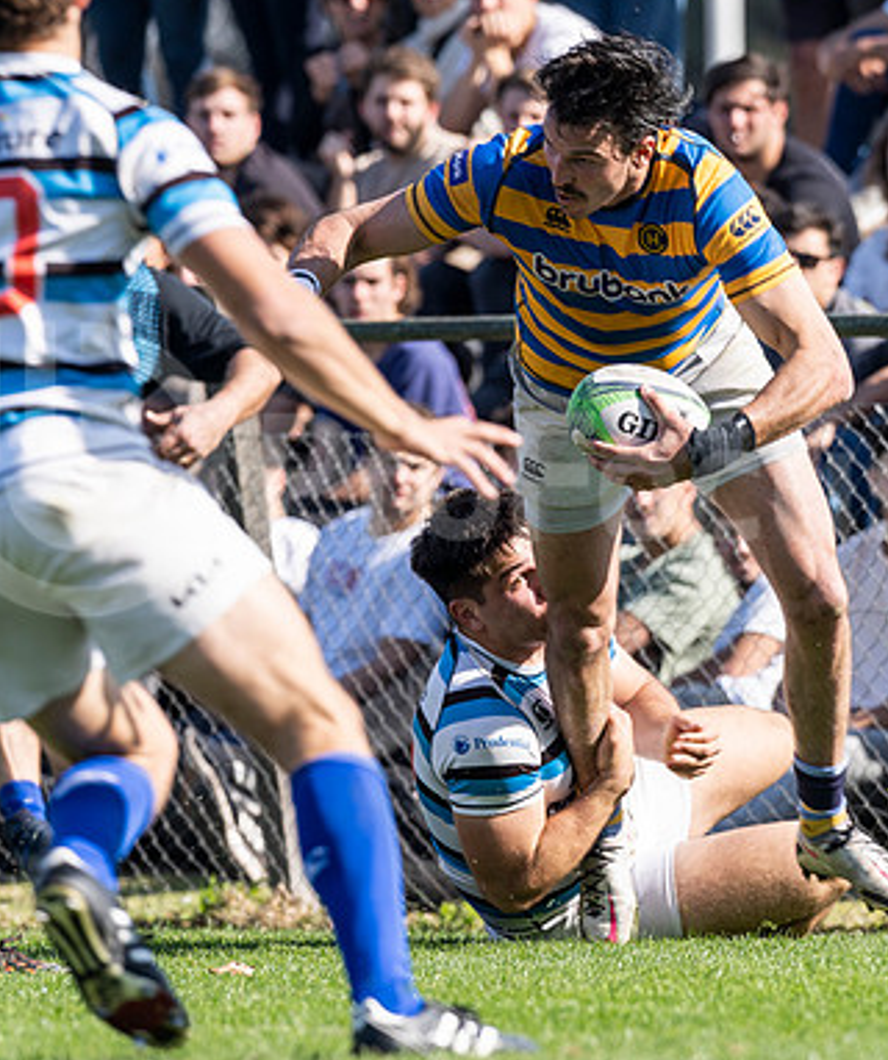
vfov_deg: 3.6
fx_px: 16810
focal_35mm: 526
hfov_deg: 3.0
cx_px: 649
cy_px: 456
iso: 100
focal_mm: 200
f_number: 3.5
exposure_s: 1/800
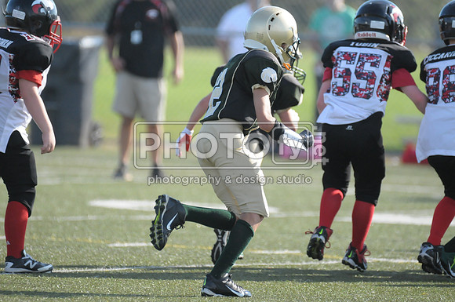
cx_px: 228
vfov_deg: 2.7
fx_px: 6437
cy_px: 151
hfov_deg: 4.0
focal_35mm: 510
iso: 1600
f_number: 4
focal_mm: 340
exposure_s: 1/4000
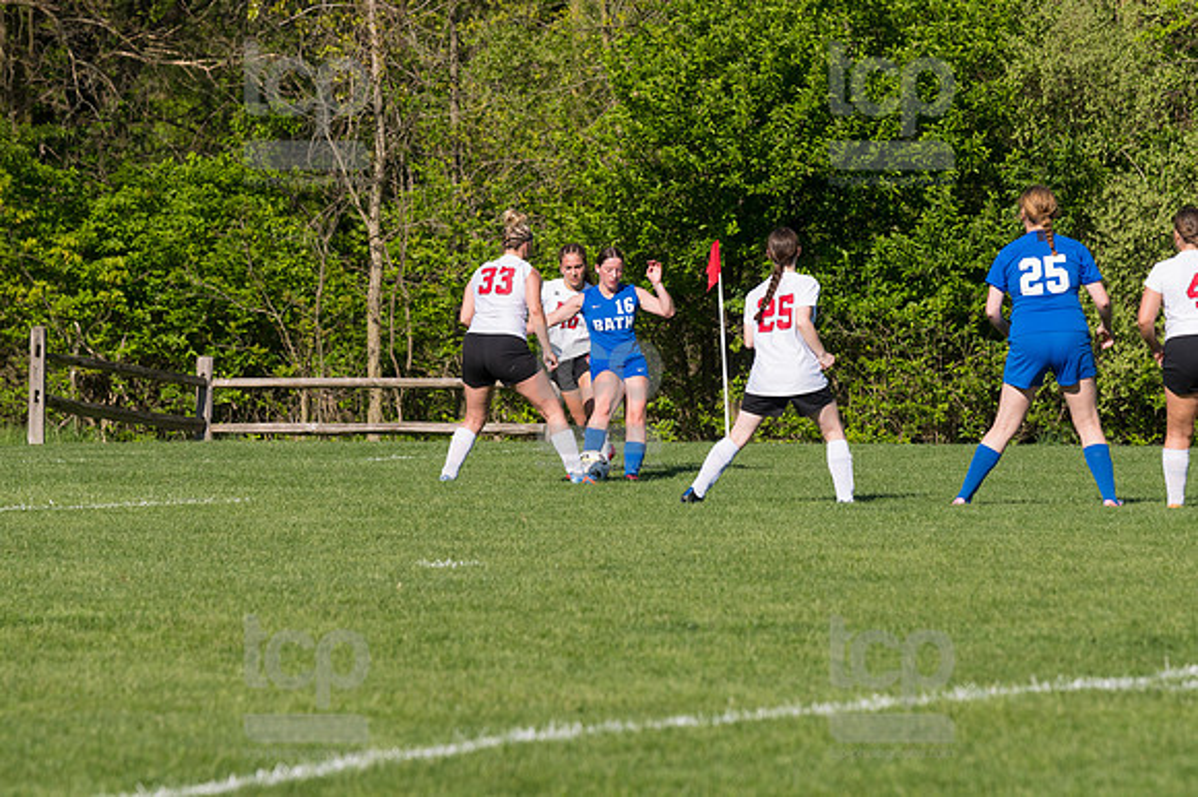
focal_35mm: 285
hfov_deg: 7.2
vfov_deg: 4.8
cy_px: 398
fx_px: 9478
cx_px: 599
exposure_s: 1/1600
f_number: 5.6
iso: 250
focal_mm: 190
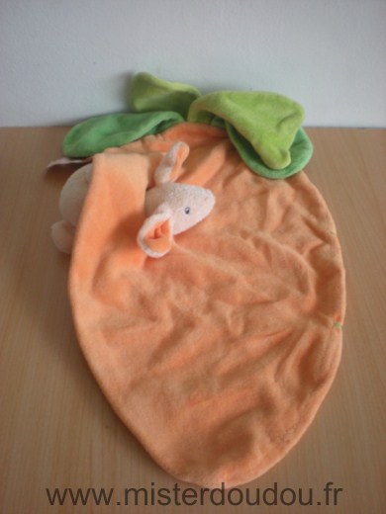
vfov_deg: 49.0
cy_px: 257
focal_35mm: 38
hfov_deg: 37.7
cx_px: 193
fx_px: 565
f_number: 3.1
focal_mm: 6.3
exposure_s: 1/8
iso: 233
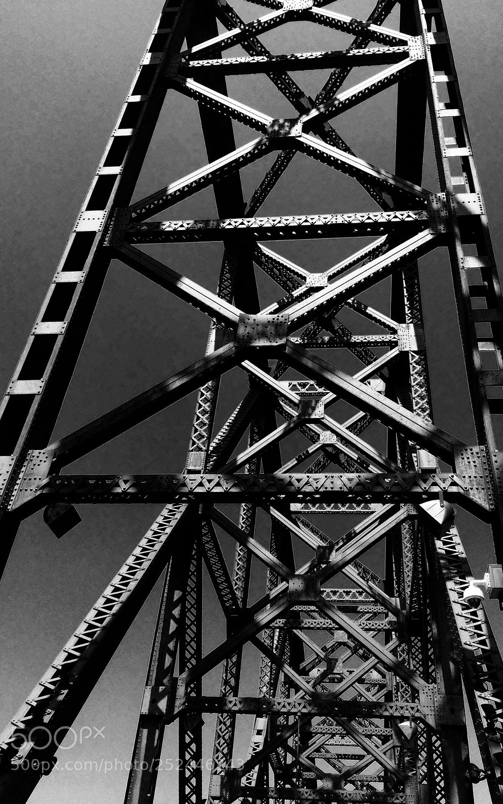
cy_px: 399
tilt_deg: +40.0
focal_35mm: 31
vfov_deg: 61.2
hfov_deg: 40.5
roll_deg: -3.7
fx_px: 680
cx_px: 283
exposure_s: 1/1080
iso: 32
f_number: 2.2
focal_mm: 4.15
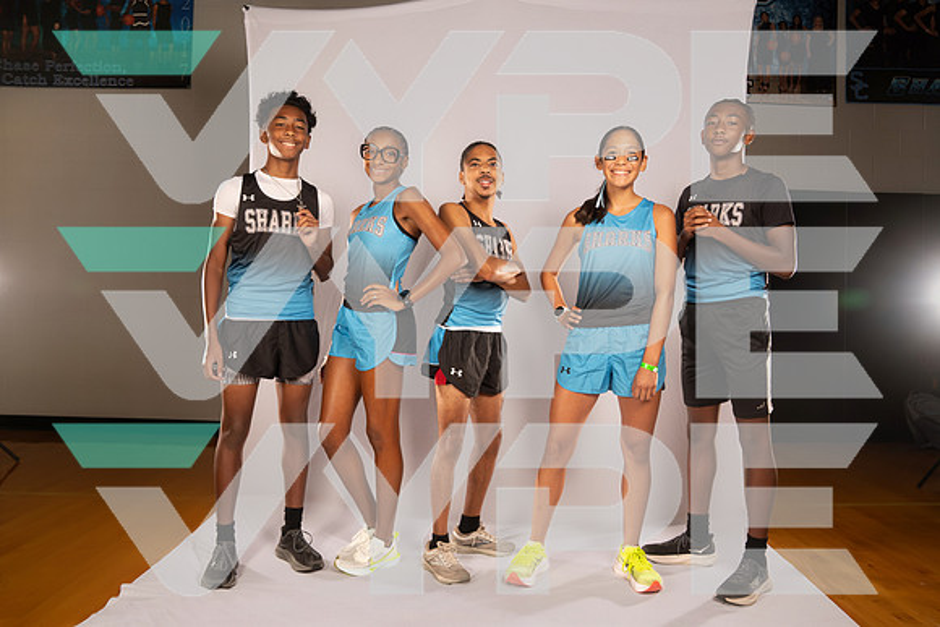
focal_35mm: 24
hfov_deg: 73.7
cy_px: 314
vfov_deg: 53.2
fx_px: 627
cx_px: 470
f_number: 7.1
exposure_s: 1/200
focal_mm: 24
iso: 200
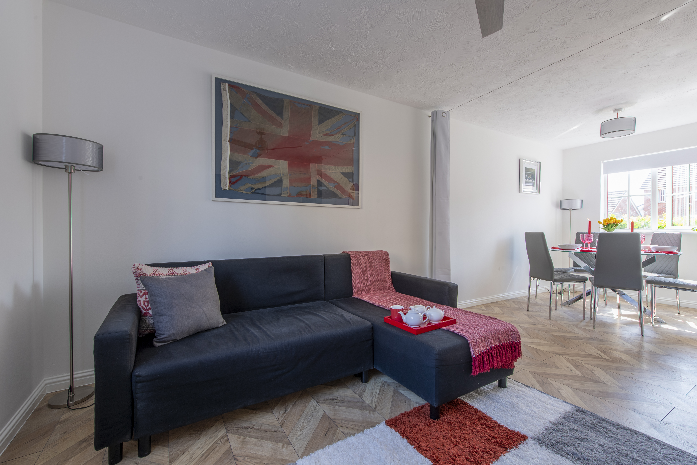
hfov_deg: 96.7
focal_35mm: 16
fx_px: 310
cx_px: 348
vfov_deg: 73.7
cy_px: 232
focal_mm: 16
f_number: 8
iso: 100
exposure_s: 1/10
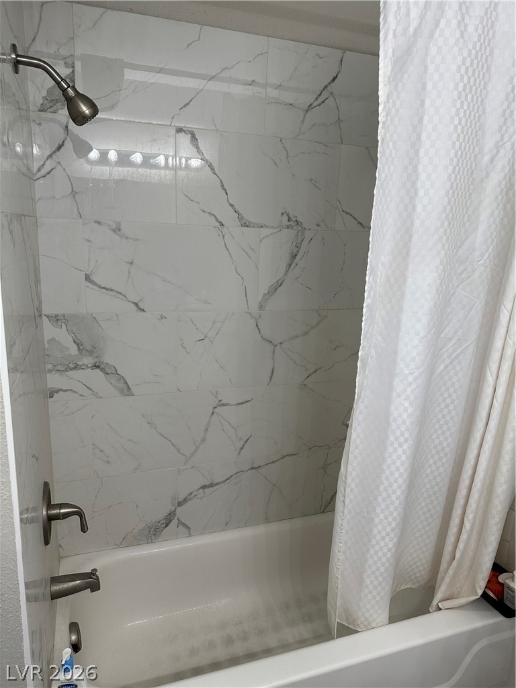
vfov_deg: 71.6
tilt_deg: -12.8
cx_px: 258
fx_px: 477
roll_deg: -3.2
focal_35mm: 24
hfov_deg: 56.8
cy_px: 344
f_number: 1.78
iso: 160
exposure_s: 1/120
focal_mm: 6.86
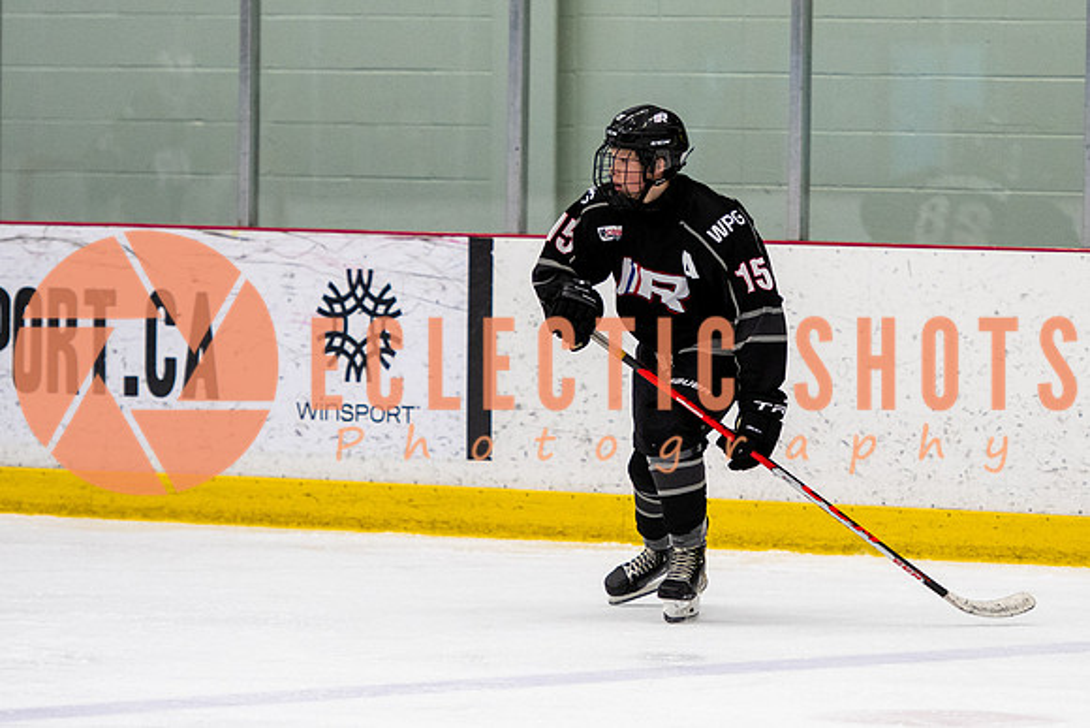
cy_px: 262
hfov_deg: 6.1
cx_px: 713
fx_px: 10256
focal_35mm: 339
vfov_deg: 4.1
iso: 1400
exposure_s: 1/640
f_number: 2.8
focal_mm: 155
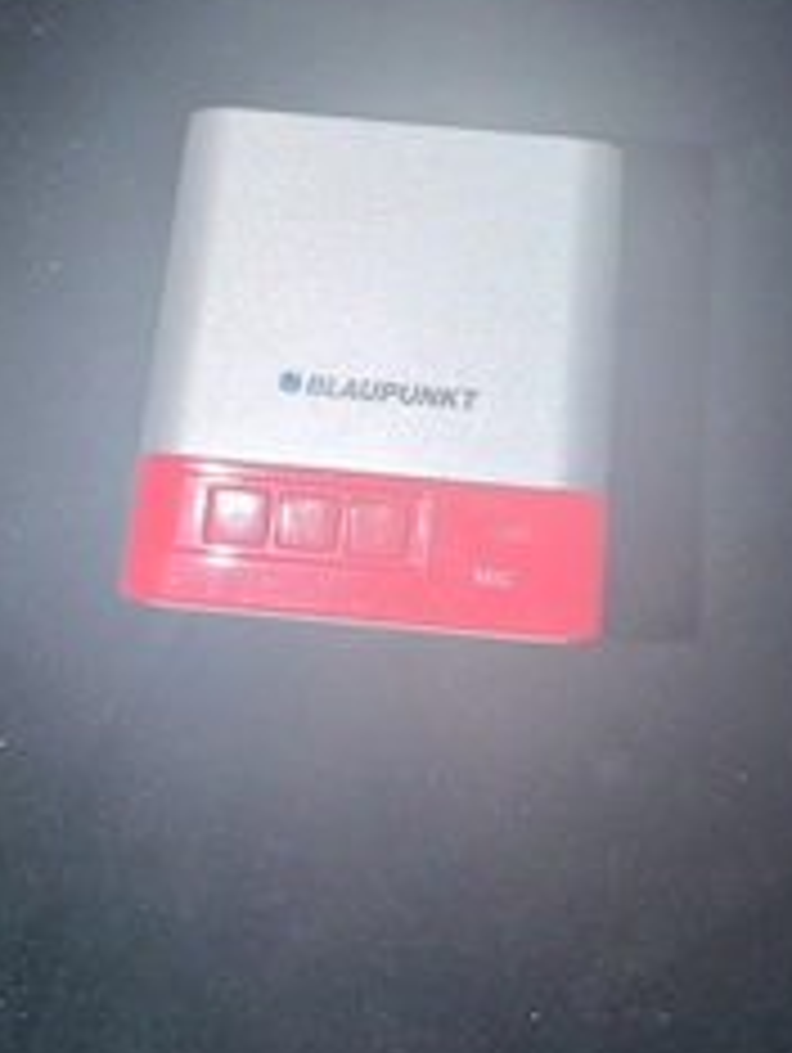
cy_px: 256
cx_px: 450
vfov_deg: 44.1
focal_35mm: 41
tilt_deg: -68.3
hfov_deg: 35.1
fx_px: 1248
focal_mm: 2.22
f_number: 2.2
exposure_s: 1/74
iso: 16
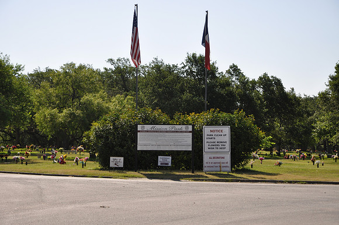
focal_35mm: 99
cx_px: 170
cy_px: 112
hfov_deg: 20.6
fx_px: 931
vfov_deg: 13.8
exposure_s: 1/200
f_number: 8
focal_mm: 66
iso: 200
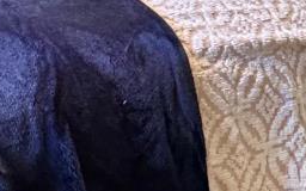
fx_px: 726
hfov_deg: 23.4
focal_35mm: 87
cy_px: -189
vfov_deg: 13.1
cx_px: 55
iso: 200
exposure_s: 1/120
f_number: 2.2
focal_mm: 2.22
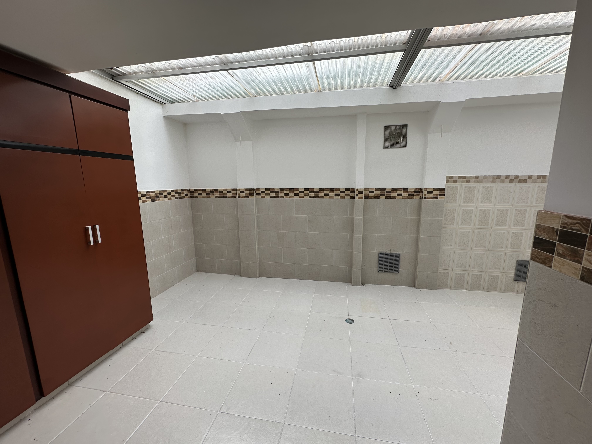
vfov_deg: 85.7
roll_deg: +0.1
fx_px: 239
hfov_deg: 102.1
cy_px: 222
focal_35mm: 14
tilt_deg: -8.9
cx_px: 296
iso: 40
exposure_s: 1/298
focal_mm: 2.22
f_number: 2.2
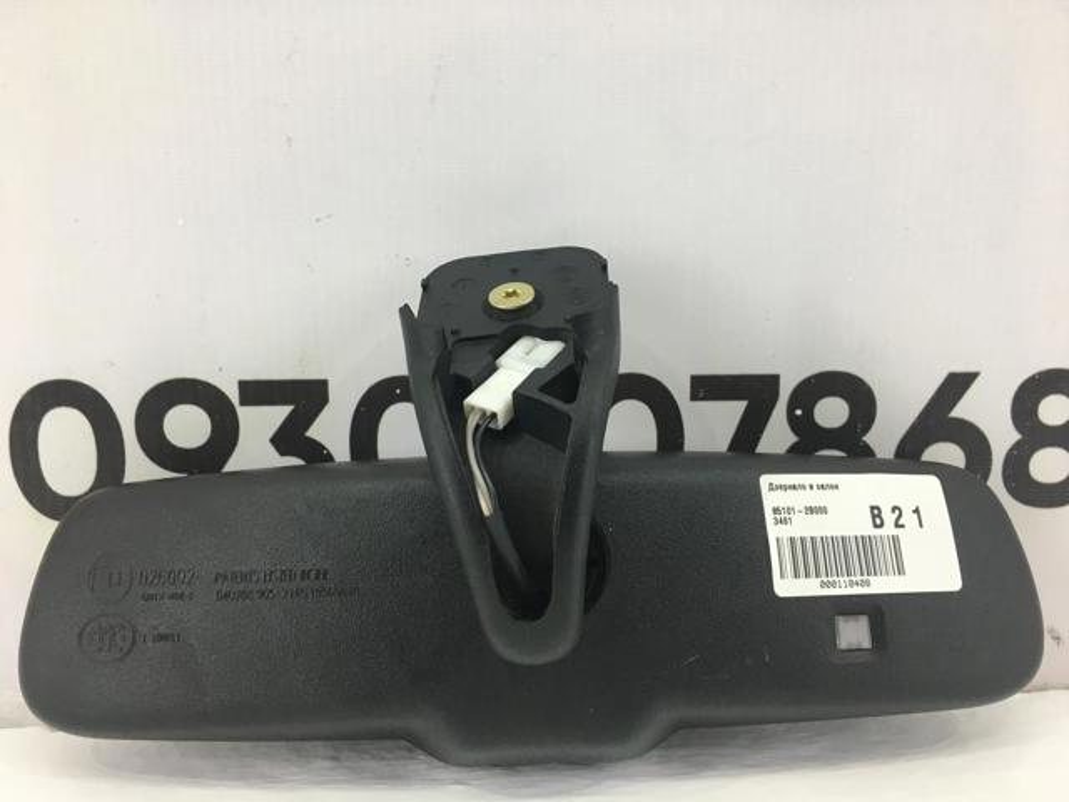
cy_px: 401
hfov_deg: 61.7
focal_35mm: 29
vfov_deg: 48.2
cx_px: 534
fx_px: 896
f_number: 2.2
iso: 25
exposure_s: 1/33
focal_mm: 4.15
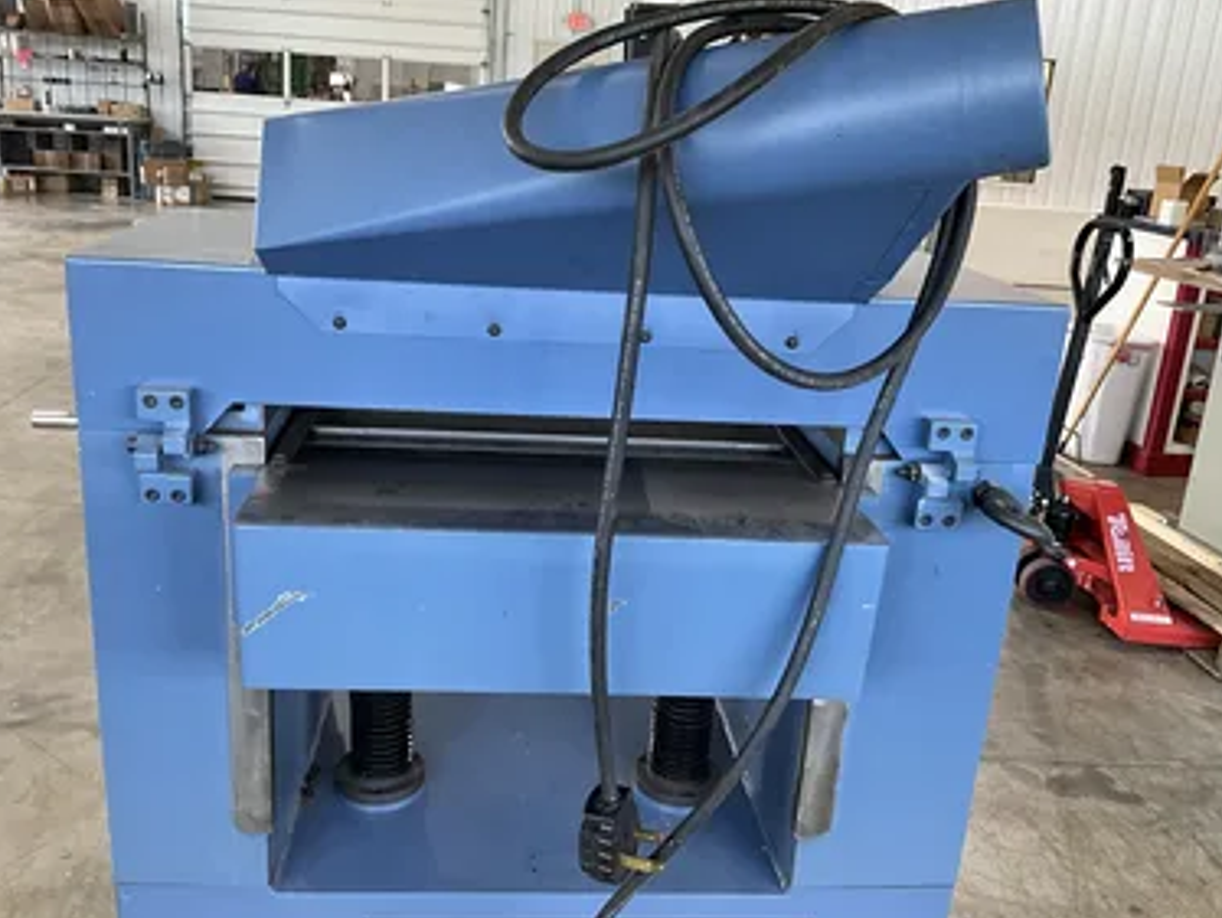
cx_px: 582
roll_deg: -4.1
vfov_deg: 45.5
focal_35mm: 31
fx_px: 1095
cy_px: 434
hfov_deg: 58.3
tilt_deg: -16.5
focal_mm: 3
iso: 64
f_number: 1.8
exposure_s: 1/68
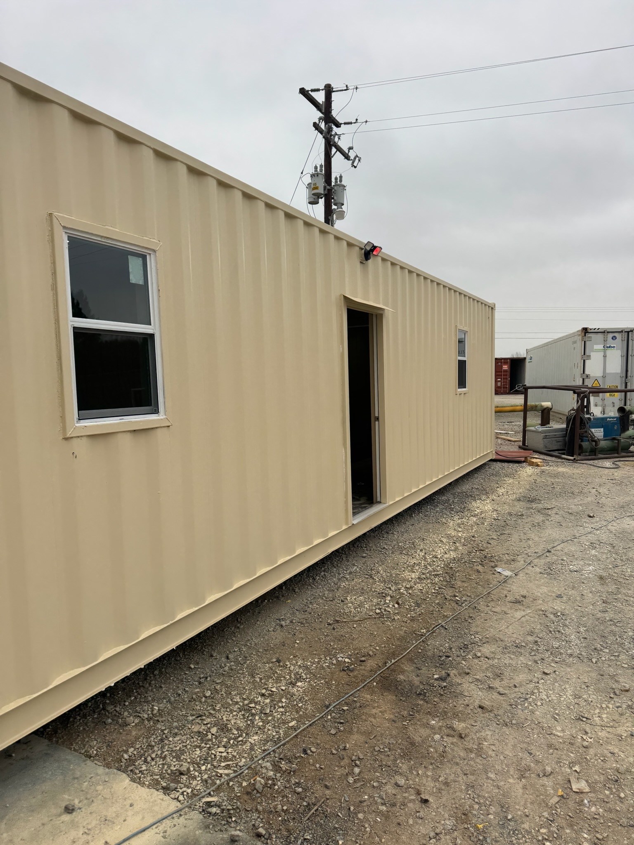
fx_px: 586
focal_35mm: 24
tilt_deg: -5.7
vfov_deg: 71.6
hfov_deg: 56.8
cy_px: 422
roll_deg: +1.1
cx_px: 317
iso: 80
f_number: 1.78
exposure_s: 1/1172
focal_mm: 6.76
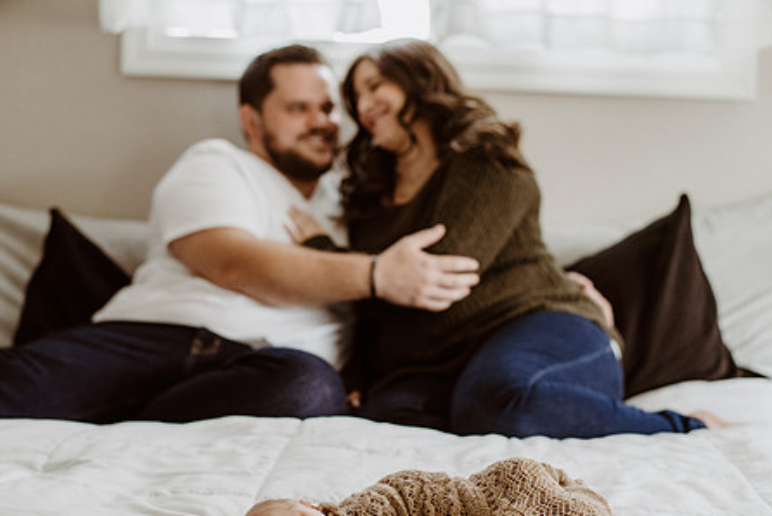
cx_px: 367
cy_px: 321
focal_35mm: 65
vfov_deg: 20.9
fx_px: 1395
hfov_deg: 30.9
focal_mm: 50
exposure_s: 1/250
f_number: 2.8
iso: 1000
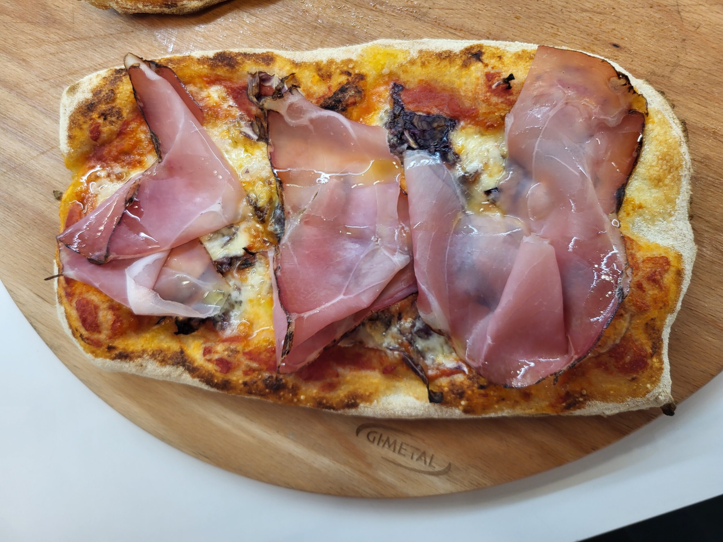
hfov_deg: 67.3
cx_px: 362
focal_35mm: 26
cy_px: 271
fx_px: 543
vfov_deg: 53.1
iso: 100
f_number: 1.8
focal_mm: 5.4
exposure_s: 1/100
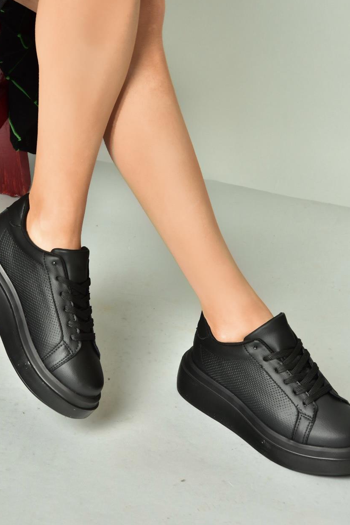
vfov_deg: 12.3
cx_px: 163
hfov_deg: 8.2
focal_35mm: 167
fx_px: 2430
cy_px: 184
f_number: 7.1
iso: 100
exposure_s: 1/125
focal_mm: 85
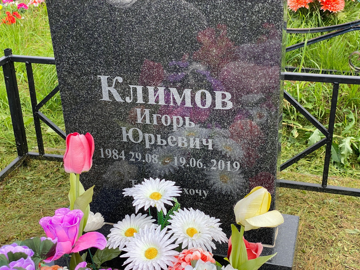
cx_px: 180
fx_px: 541
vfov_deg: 28.0
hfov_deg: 36.8
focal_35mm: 52
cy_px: 135
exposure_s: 1/457
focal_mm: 6
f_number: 2
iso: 20
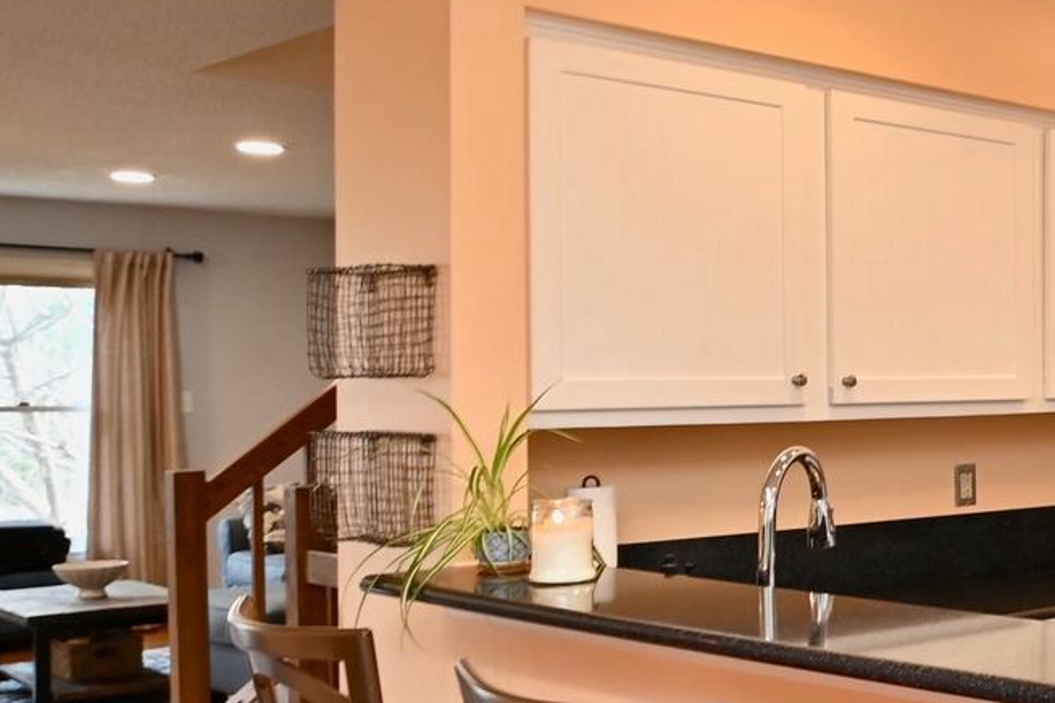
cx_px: 1481
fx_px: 1377
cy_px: 333
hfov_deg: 29.9
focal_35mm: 47
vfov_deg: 28.6
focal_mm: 10
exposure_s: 1/10
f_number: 7.1
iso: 200
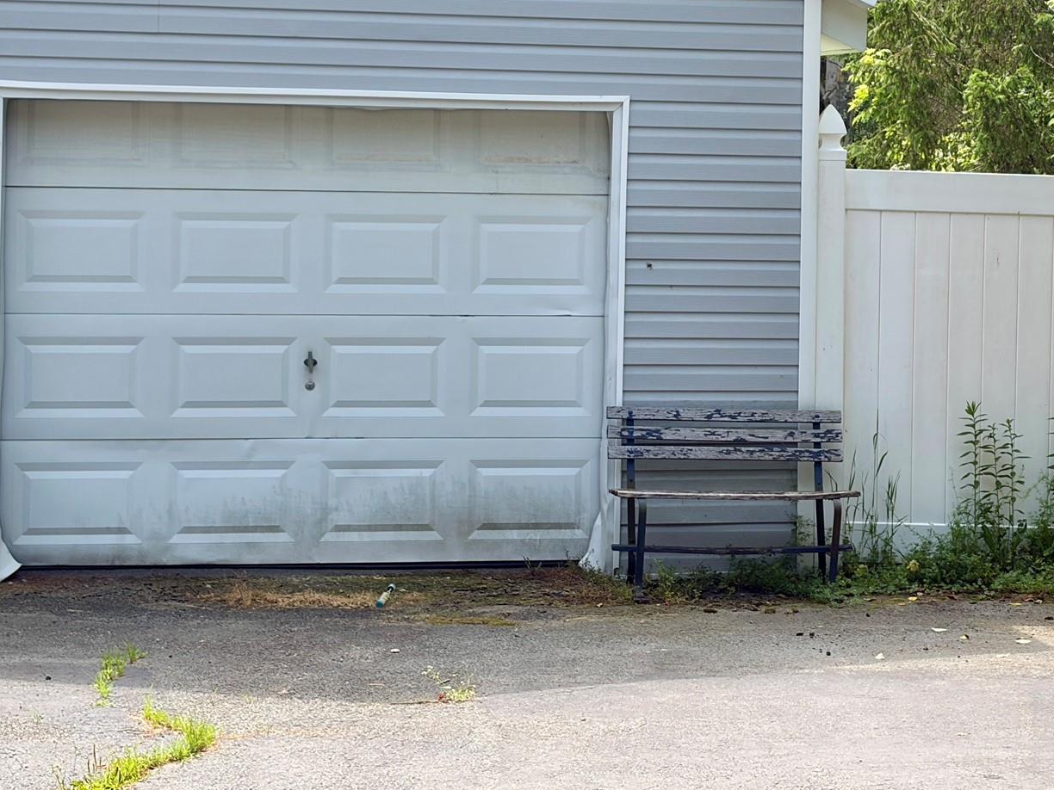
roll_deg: -1.2
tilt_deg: -1.0
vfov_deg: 16.9
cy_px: 207
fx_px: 2649
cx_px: 702
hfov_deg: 22.4
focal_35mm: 87
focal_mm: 5.96
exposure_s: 1/1312
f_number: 1.6
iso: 50
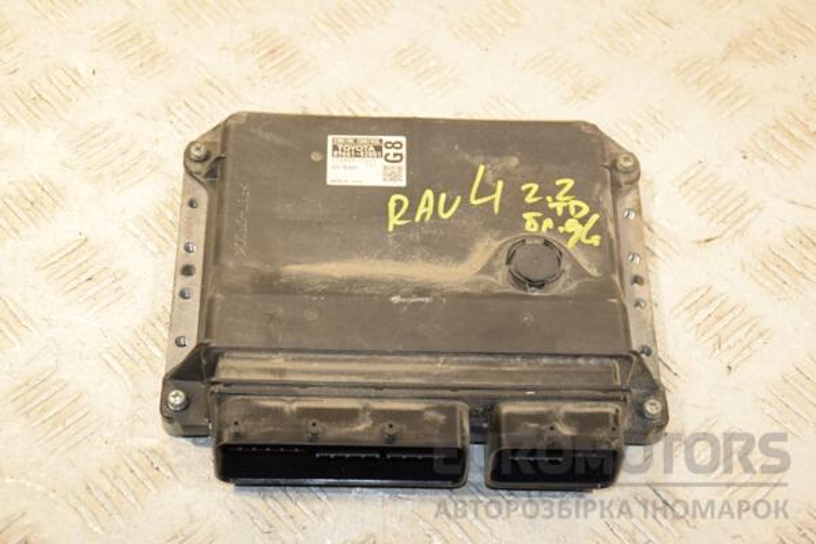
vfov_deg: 18.9
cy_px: 272
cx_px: 408
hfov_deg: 28.1
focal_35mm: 72
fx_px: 1632
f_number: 5.6
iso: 800
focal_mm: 48
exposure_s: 1/200
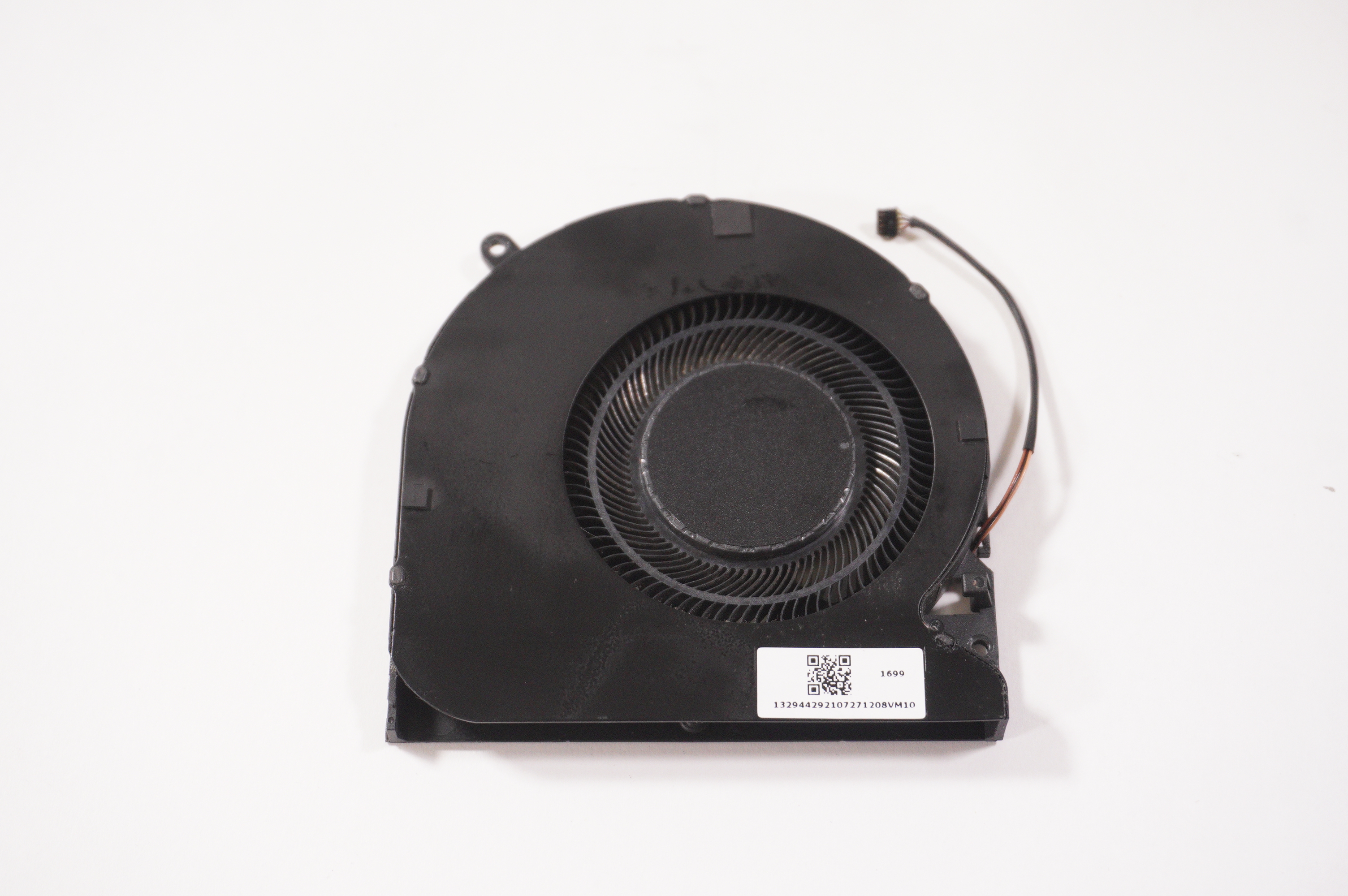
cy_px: 448
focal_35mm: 56
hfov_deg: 36.0
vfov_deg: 24.4
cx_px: 674
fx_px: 2076
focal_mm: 37
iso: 1600
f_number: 6.3
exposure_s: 1/200
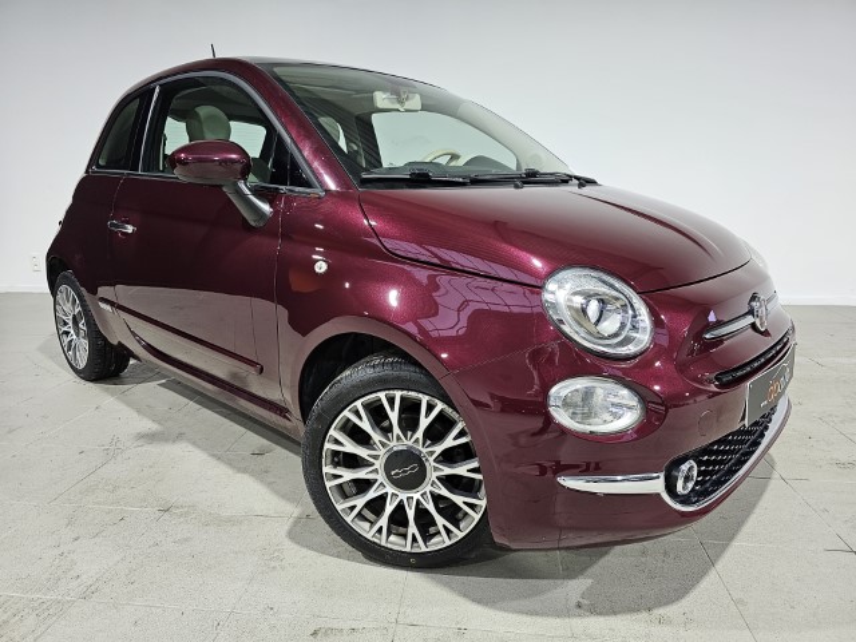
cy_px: 321
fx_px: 569
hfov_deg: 73.9
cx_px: 428
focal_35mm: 23
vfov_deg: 58.9
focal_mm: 6.3
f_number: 1.7
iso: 200
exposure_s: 1/100
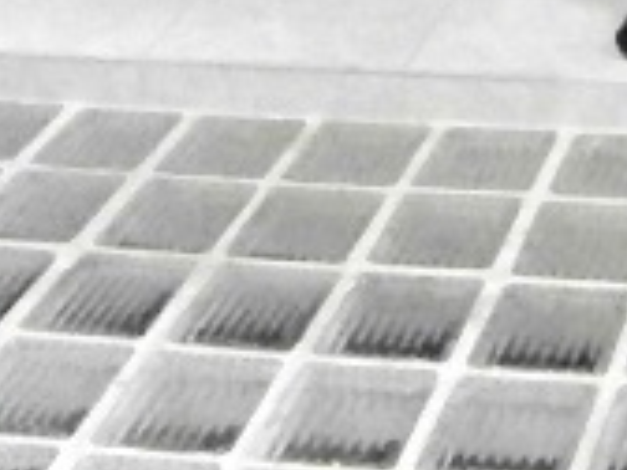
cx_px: 735
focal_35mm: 99
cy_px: -321
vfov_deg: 13.7
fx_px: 1793
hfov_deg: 18.8
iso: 1600
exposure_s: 1/400
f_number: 2.8
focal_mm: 4.7
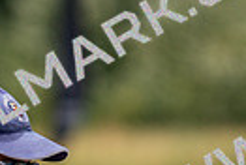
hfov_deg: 1.2
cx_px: -26
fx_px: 11828
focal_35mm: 1727
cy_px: 267
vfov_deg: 0.8
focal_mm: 391
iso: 250
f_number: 6.3
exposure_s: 1/1600
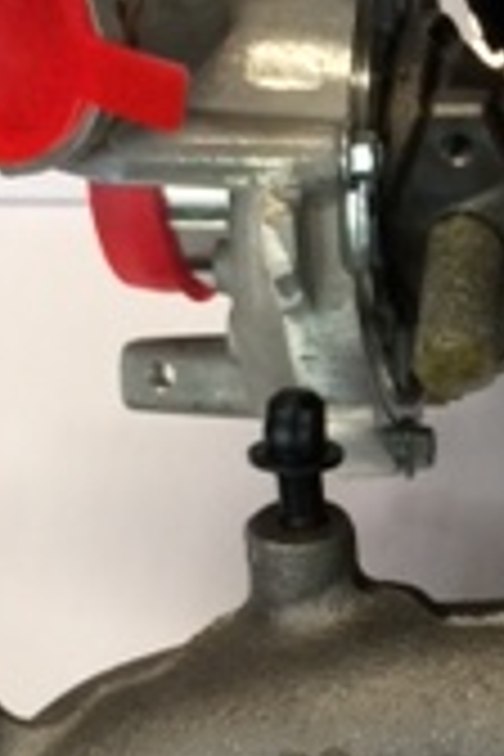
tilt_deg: -44.4
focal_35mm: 115
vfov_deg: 17.7
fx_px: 2415
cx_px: 752
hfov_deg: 11.4
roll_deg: +2.2
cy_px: 526
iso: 64
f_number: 2.2
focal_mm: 4.15
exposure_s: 1/33
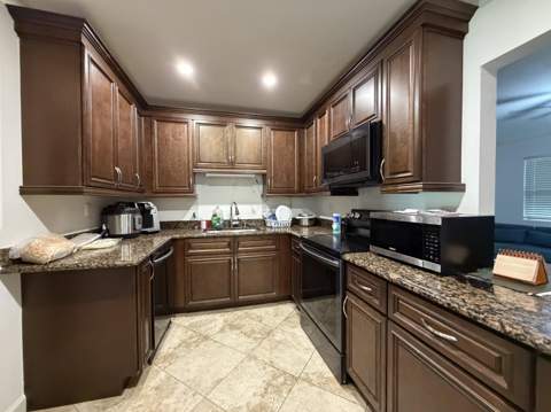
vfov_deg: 85.6
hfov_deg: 102.1
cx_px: 276
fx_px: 223
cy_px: 206
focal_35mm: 14
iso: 800
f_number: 2.2
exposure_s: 1/60
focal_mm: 2.22
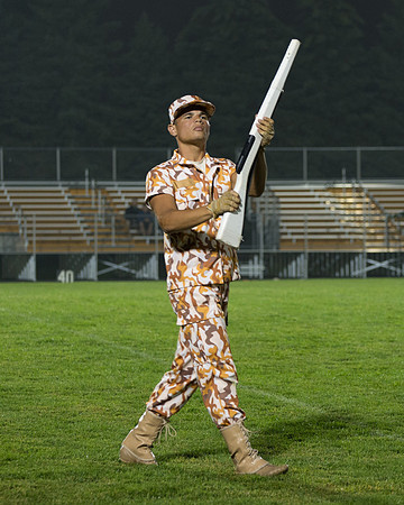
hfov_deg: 9.4
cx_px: 228
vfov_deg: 11.7
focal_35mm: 165
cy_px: 220
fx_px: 2460
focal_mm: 100
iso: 2000
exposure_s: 1/160
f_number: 4.5
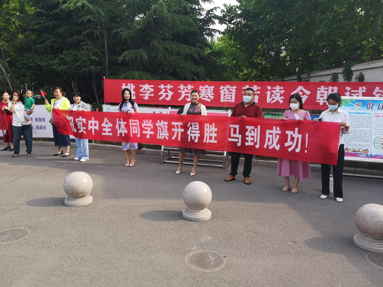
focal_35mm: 27
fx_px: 299
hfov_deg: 65.3
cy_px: 144
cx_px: 192
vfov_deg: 51.4
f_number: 1.8
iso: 50
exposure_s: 1/556
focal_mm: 3.95
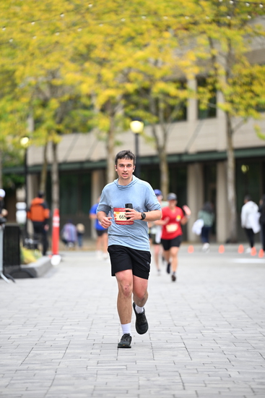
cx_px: 132
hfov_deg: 6.9
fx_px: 2207
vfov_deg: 10.3
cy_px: 199
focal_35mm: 200
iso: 640
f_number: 2.8
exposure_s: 1/1600
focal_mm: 200
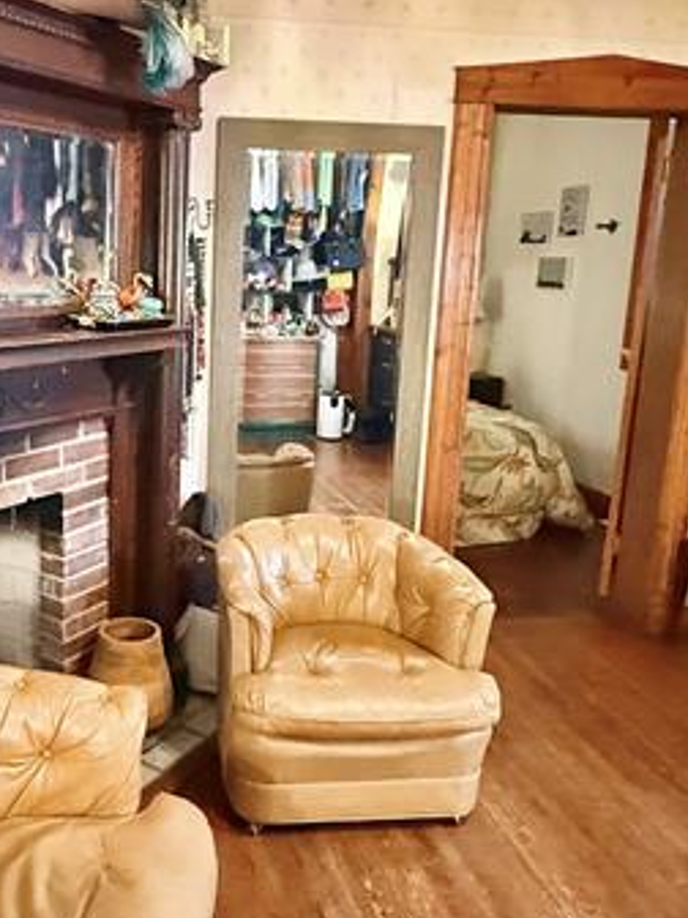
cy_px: 410
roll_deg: -1.7
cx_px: 164
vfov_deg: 56.7
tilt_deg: -10.2
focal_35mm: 32
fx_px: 848
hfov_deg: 42.7
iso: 1250
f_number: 2.2
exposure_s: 1/40
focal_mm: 2.22
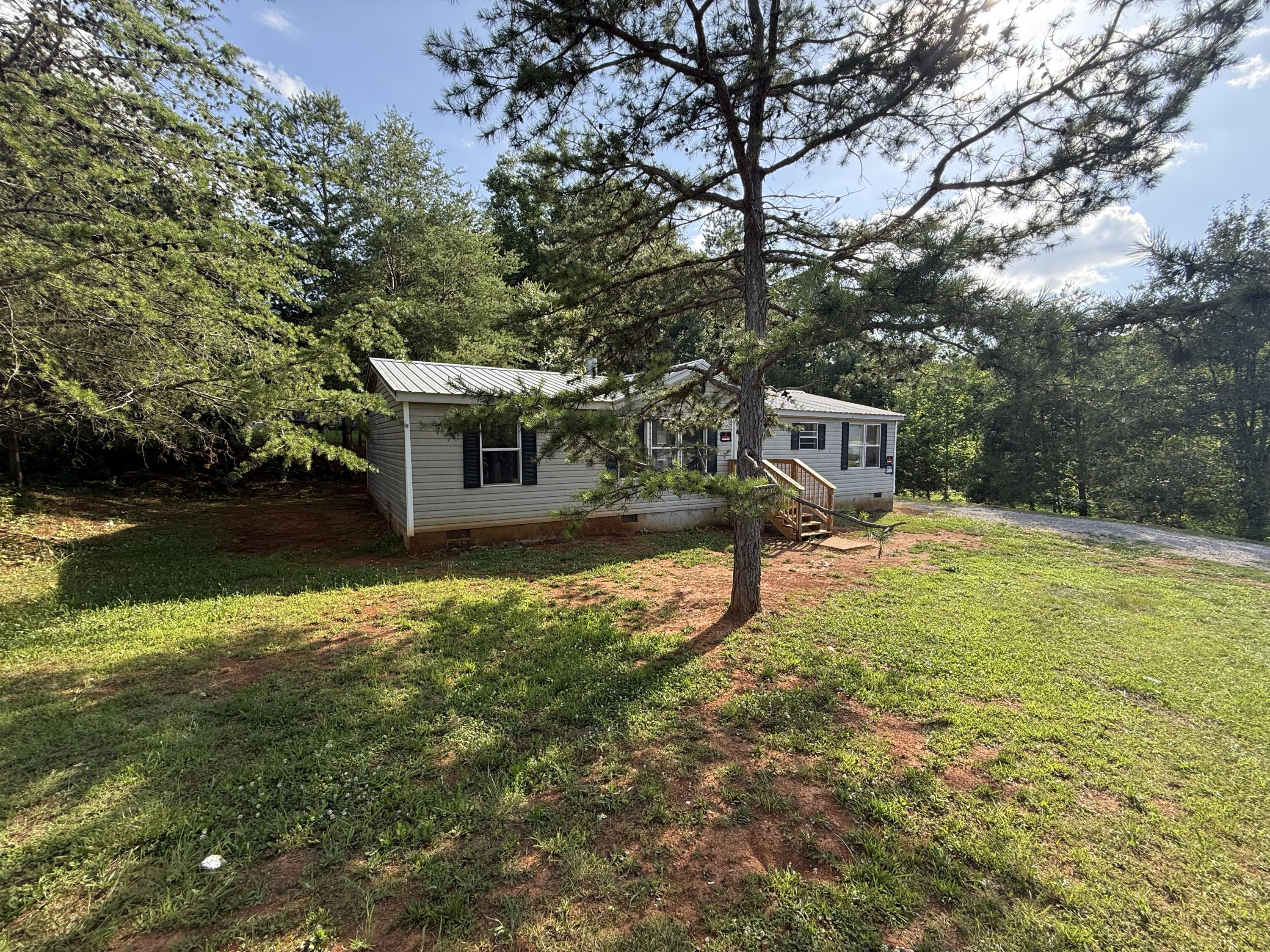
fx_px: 514
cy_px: 476
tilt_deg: -4.2
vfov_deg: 85.7
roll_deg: +0.4
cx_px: 635
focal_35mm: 14
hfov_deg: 102.1
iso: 32
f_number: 2.2
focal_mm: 2.22
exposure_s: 1/240
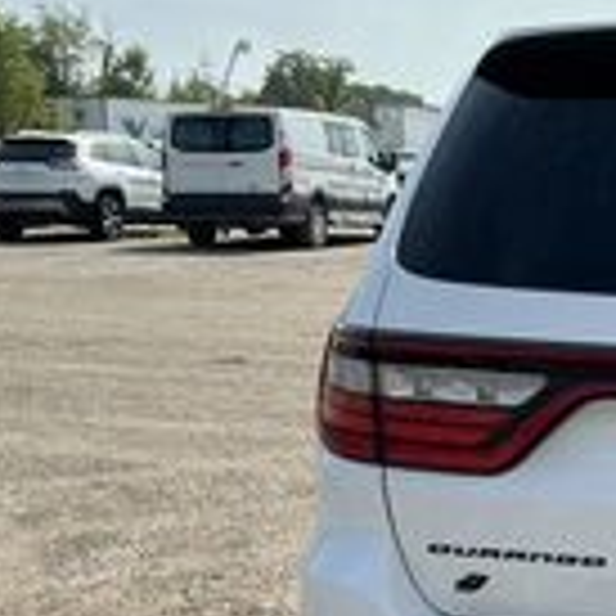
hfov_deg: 21.7
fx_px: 1450
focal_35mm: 72
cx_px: 800
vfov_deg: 23.9
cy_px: 414
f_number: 1.8
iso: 25
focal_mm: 3
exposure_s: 1/1786
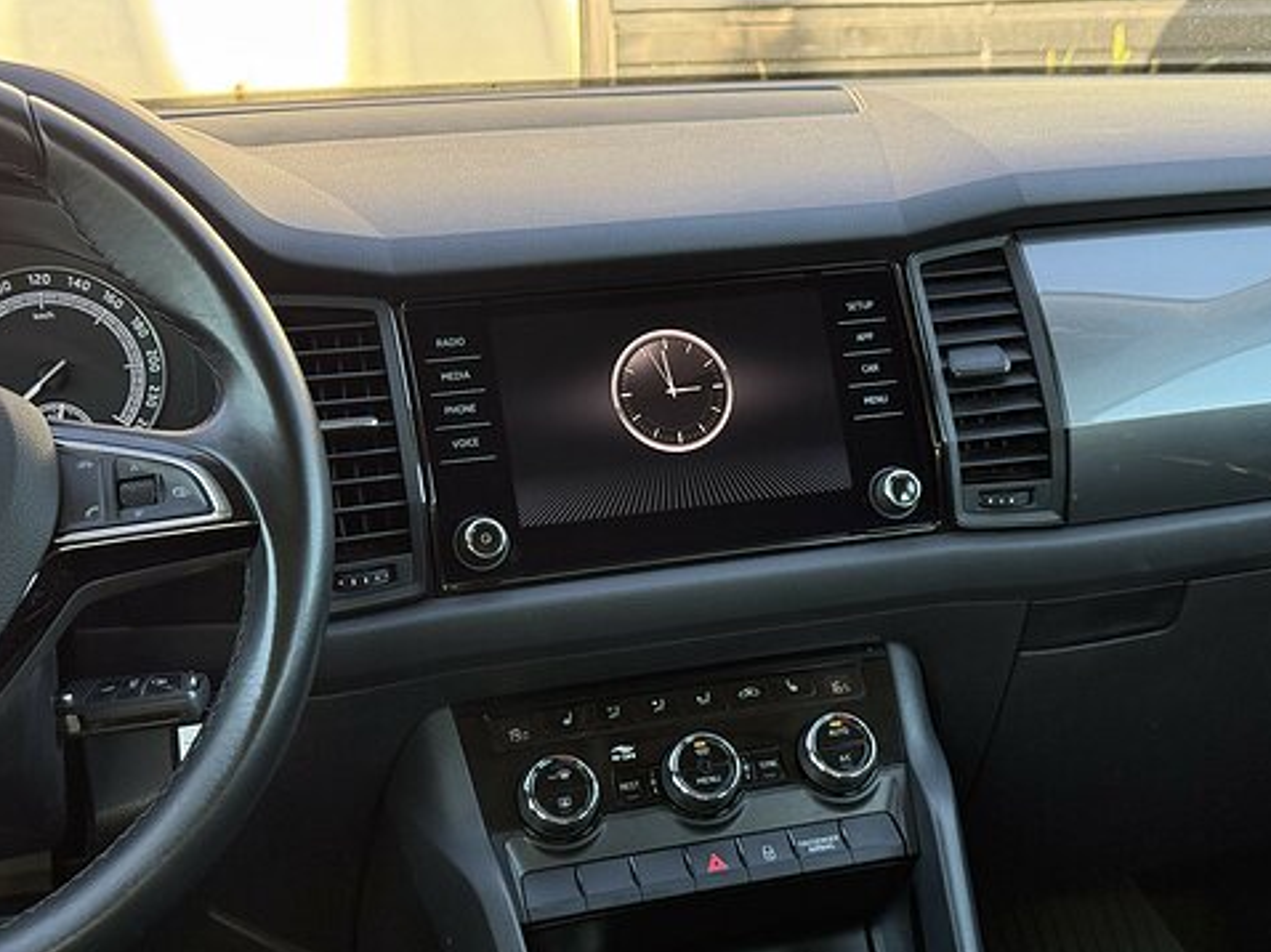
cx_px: 699
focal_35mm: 55
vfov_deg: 26.5
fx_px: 2018
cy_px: 497
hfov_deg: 34.9
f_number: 1.78
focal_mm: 6.76
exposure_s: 1/155
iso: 125
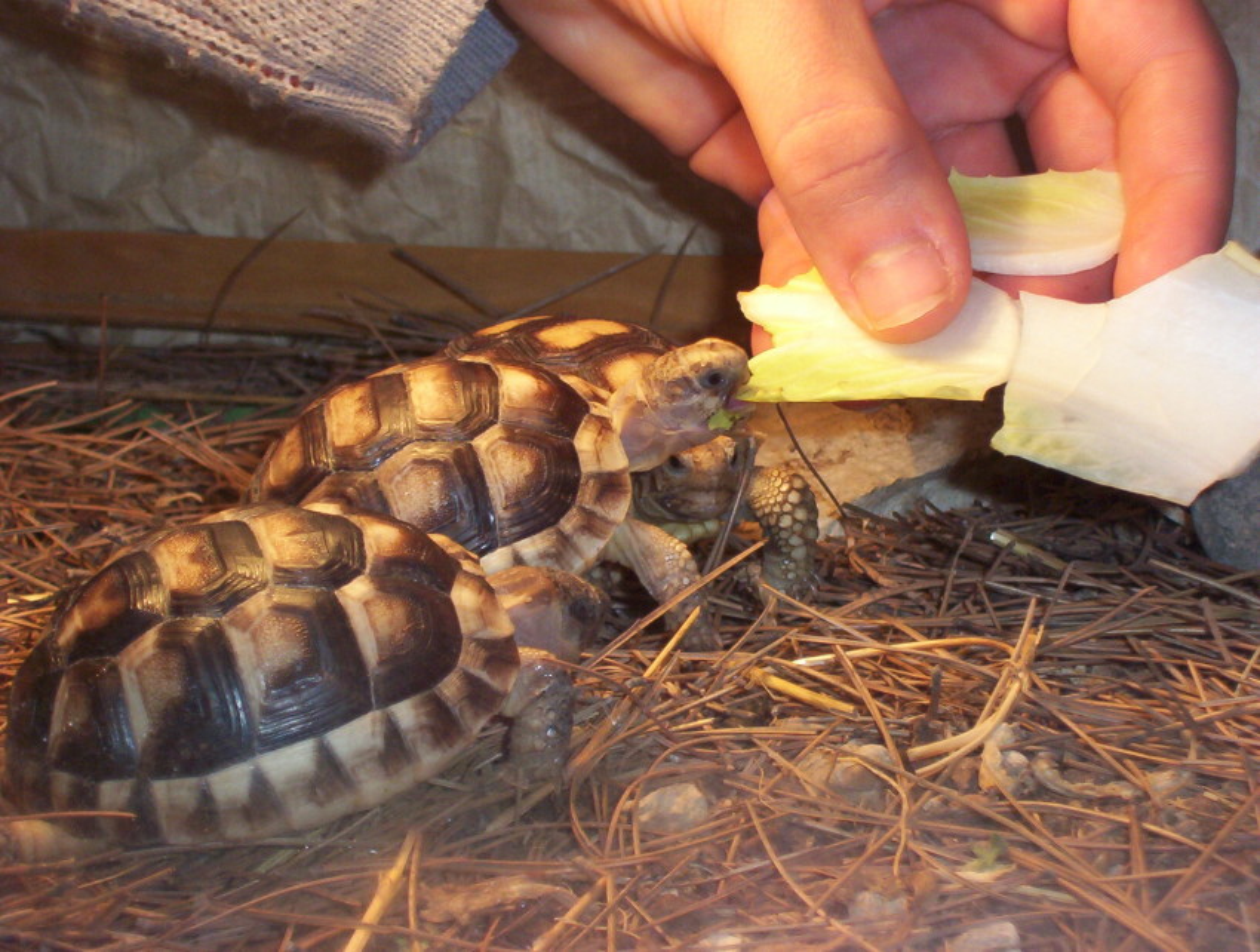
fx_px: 3357
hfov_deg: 21.3
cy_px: 476
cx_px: 630
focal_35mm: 92
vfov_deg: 16.1
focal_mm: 14.19
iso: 140
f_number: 4.33
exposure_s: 1/72.2
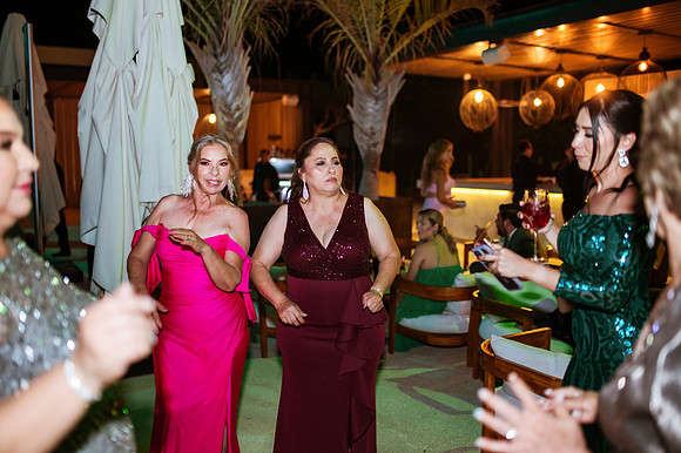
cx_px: 340
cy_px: 226
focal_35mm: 35
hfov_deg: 54.5
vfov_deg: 37.8
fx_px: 662
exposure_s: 1/200
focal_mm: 35
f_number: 1.4
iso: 2000
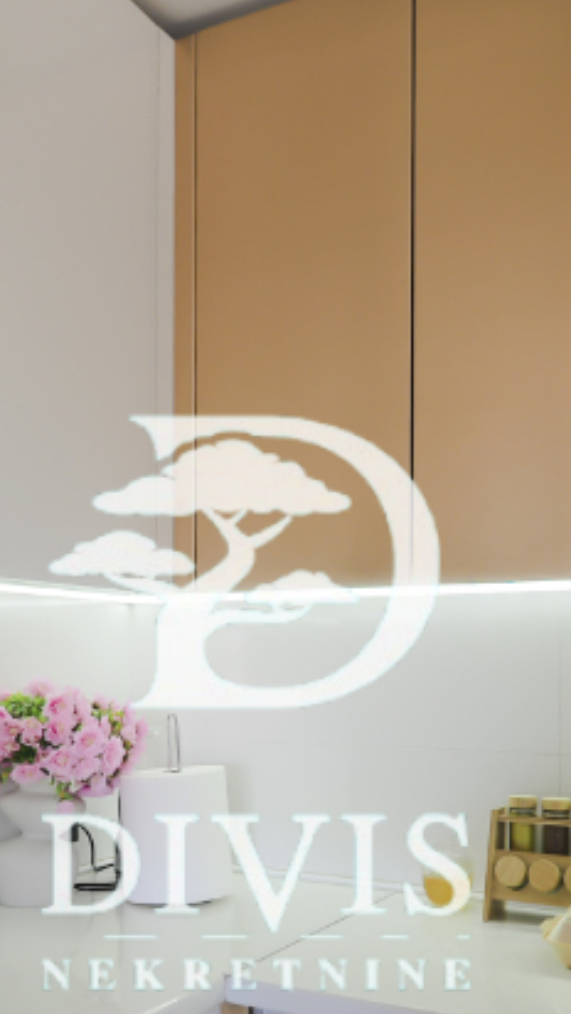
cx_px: 256
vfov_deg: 53.0
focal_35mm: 37
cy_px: 672
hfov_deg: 32.0
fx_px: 995
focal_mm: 7
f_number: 2.8
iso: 200
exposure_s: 1/60
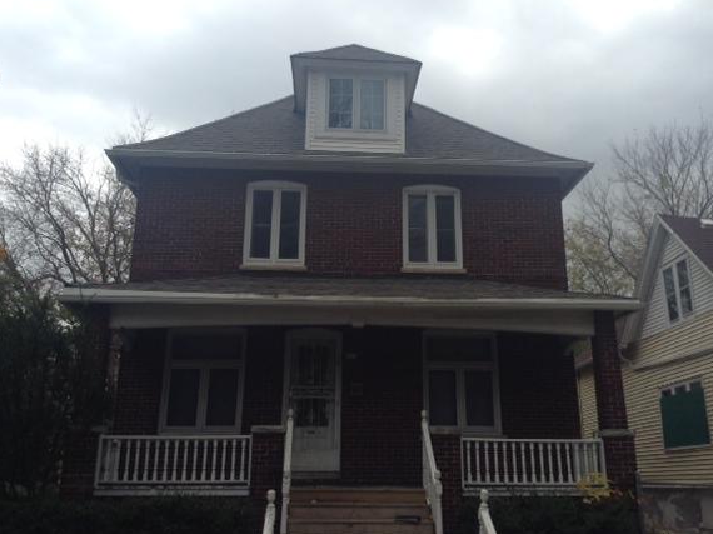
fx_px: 762
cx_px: 373
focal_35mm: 37
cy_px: 248
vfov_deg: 38.6
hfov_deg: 50.1
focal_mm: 3.3
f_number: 2.4
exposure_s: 1/315
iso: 32
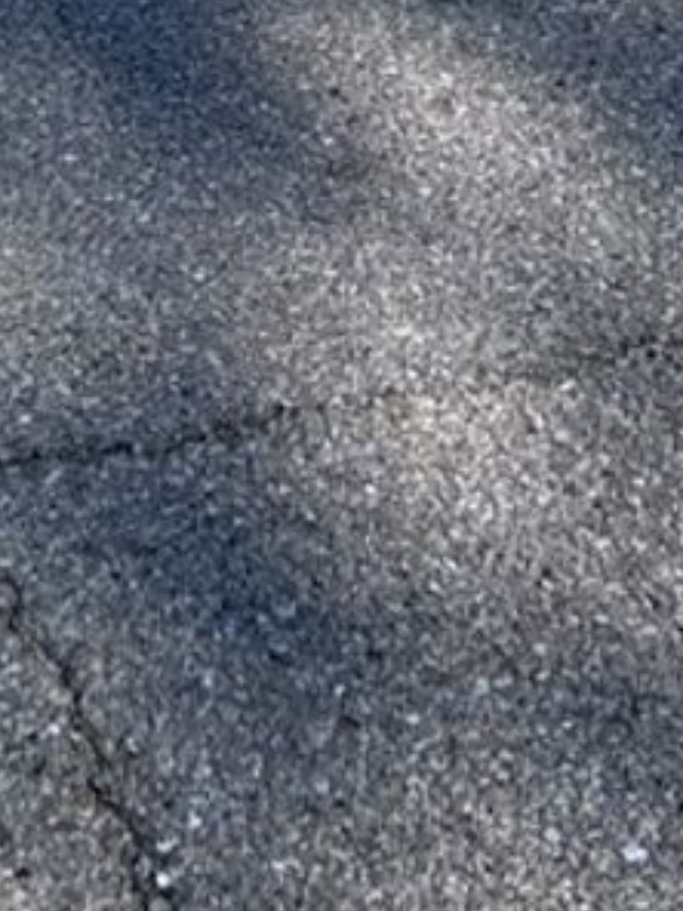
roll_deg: +1.3
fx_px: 3157
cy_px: -1106
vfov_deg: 13.3
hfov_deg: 12.1
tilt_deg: -5.5
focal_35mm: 120
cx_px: -157
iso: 50
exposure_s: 1/4630
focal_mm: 5.7
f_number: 1.5
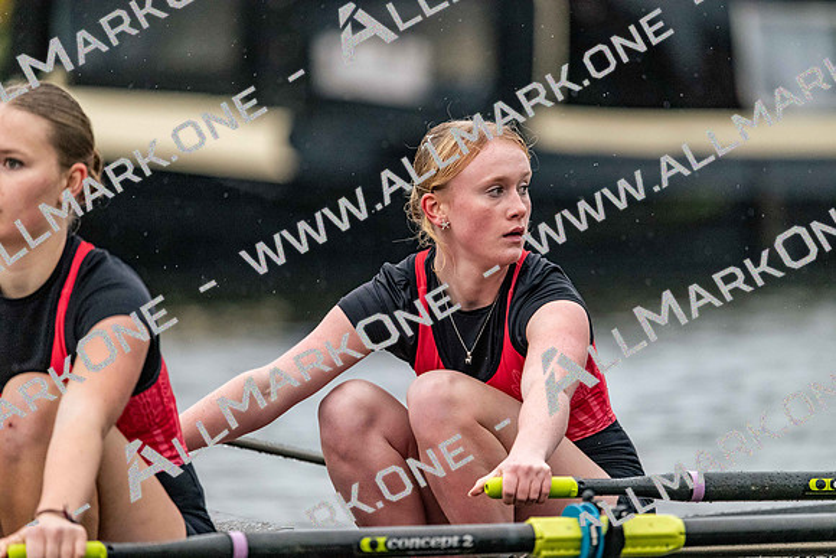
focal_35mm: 400
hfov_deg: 5.2
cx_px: 418
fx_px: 9291
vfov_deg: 3.4
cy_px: 279
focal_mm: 400
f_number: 4.5
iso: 6400
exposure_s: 1/2000
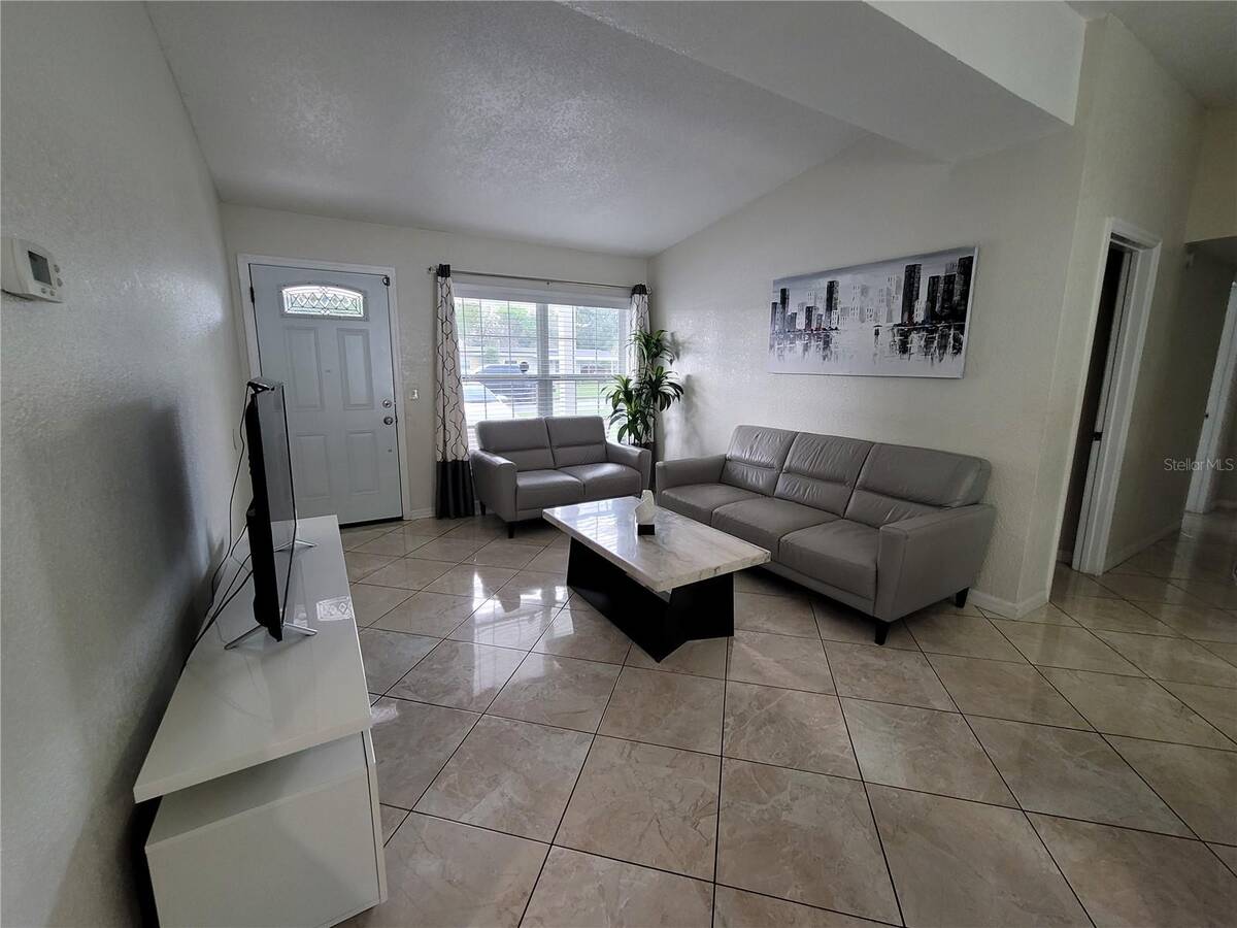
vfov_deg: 89.9
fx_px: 465
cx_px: 618
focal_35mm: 13
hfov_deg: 106.2
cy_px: 464
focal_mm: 2.2
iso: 200
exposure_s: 1/60
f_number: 2.2
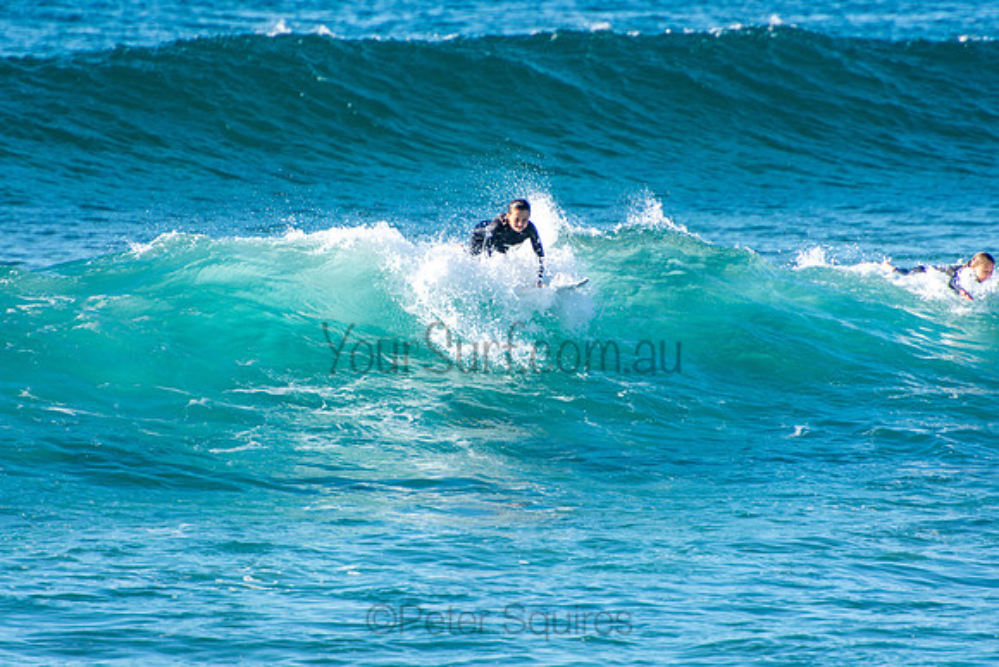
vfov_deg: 2.3
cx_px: 500
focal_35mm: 600
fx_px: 16653
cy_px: 334
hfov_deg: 3.4
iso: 140
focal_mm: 400
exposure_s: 1/400
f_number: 5.6
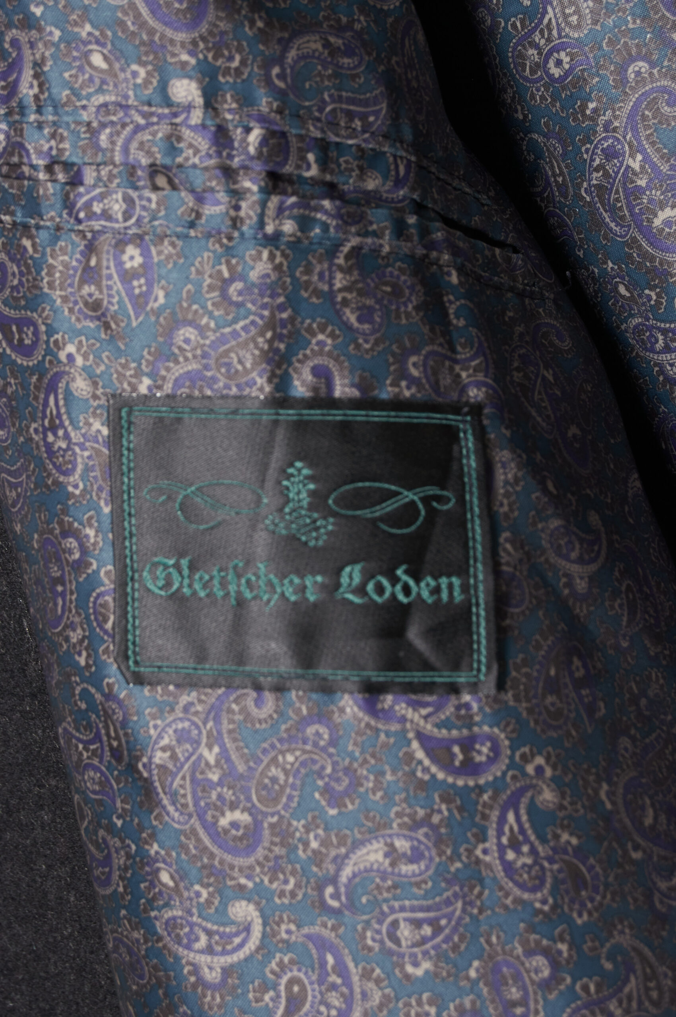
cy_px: 508
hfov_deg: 16.5
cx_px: 338
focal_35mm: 82
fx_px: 2330
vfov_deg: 24.6
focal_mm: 55
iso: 200
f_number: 9
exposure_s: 1/100
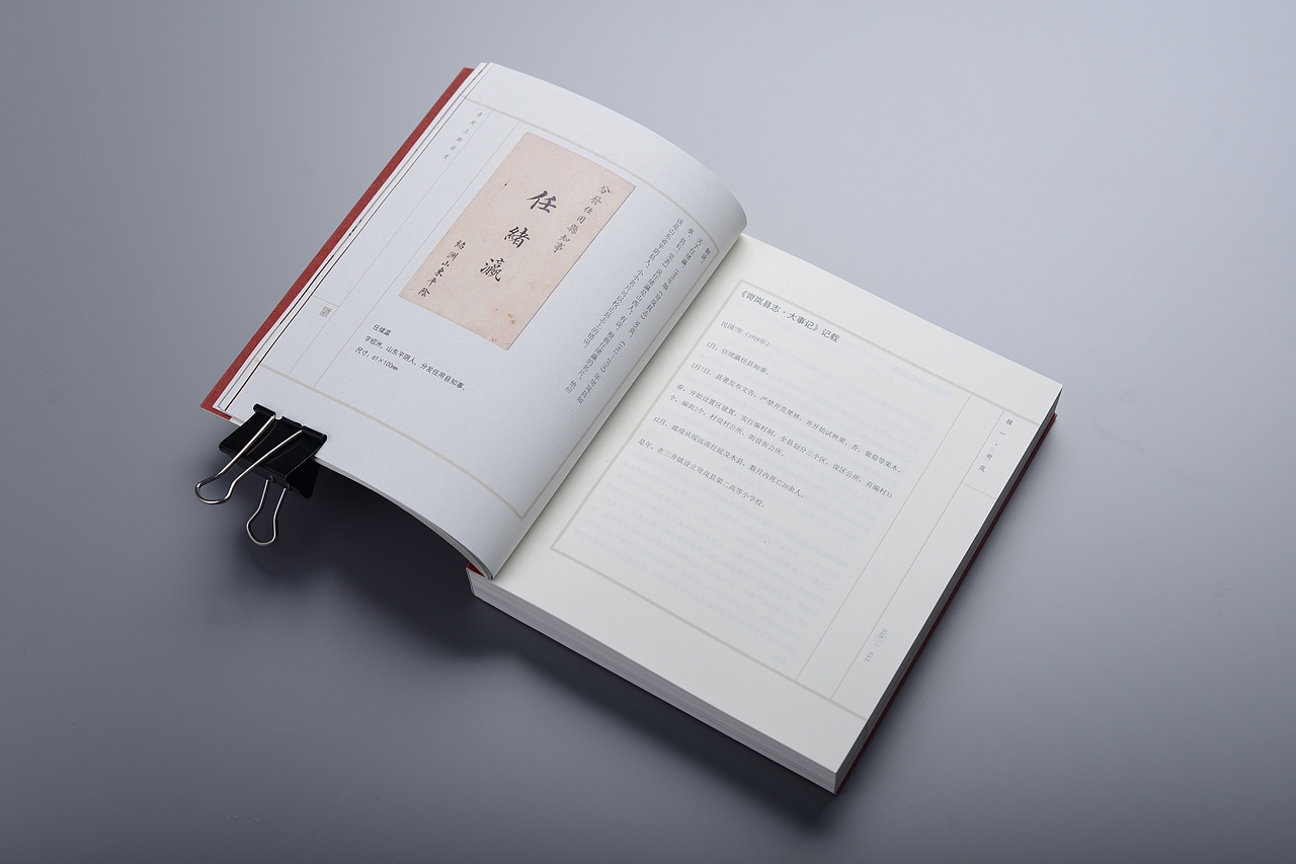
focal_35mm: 50
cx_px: 648
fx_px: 1800
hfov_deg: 39.6
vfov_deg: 27.0
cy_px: 432
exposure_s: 1/125
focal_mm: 50
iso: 100
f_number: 5.6
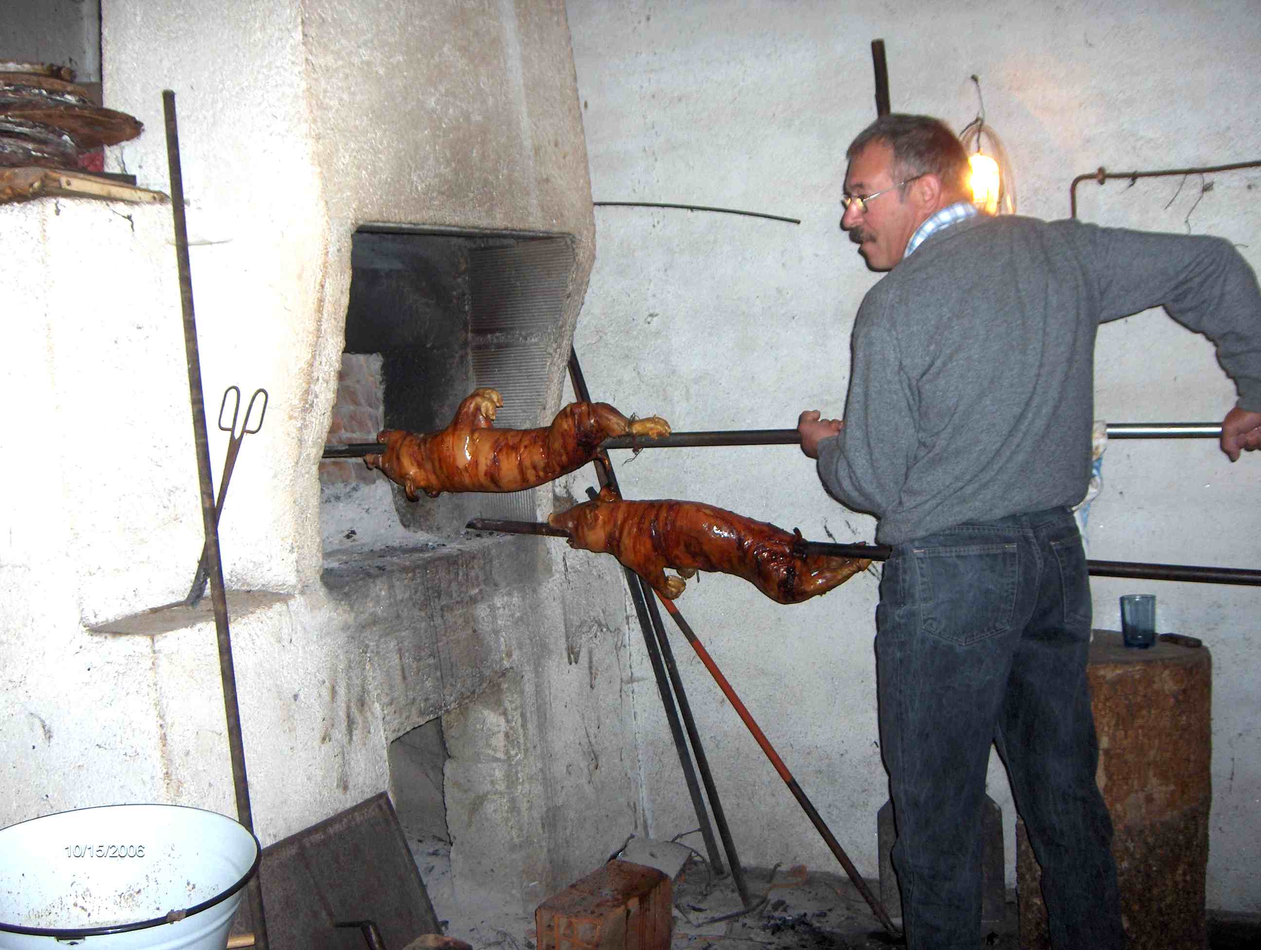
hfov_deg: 47.8
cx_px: 630
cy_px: 475
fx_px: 1423
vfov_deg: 36.9
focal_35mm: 39
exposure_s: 1/60
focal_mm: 8
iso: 100
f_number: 2.8
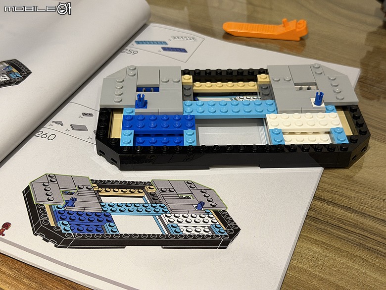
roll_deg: +0.3
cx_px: 193
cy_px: 145
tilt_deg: -39.8
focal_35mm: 48
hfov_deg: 39.7
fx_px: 535
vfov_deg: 30.3
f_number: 1.78
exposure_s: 1/60
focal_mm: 6.76
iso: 250
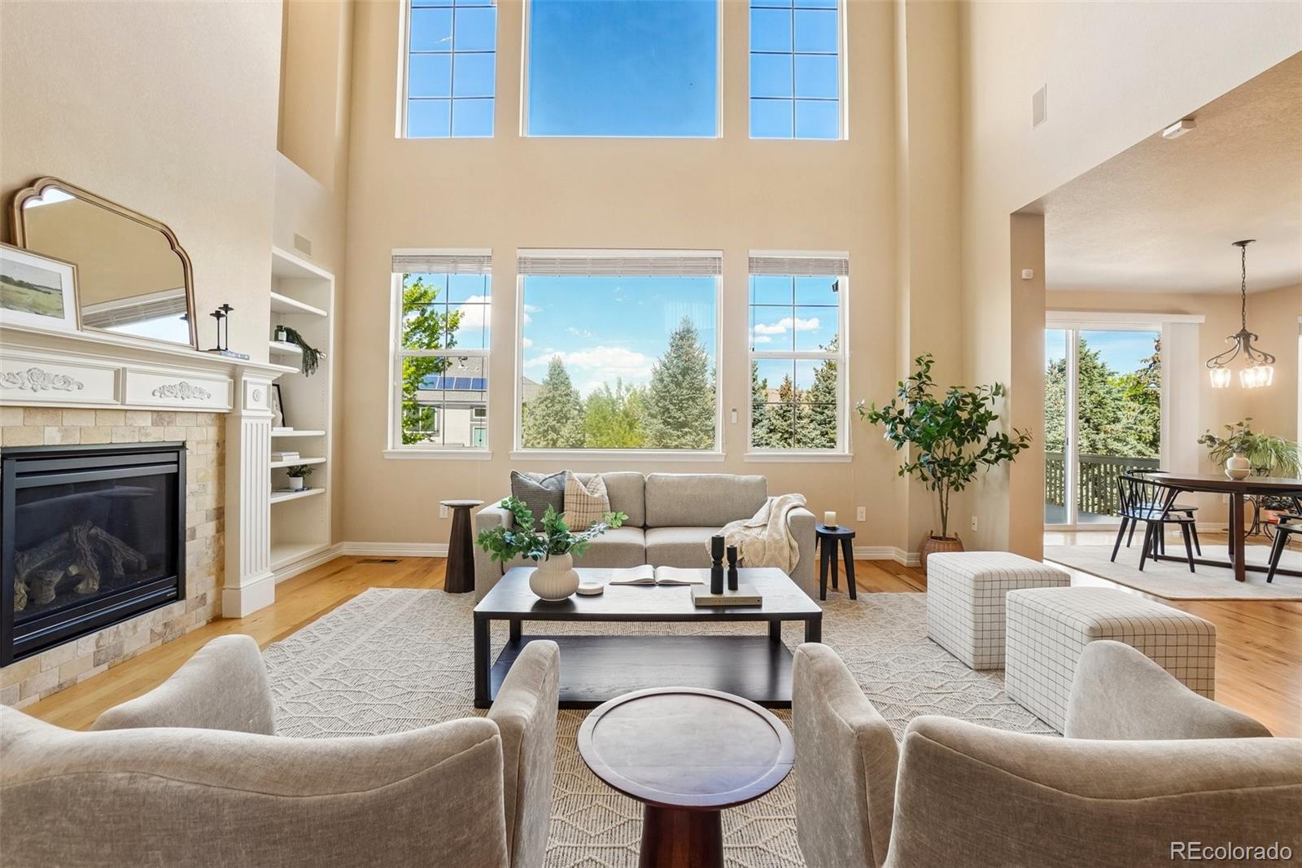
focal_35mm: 15
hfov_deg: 100.4
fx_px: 542
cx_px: 651
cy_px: 434
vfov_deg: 77.3
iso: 400
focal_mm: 10
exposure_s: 1/60
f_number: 8
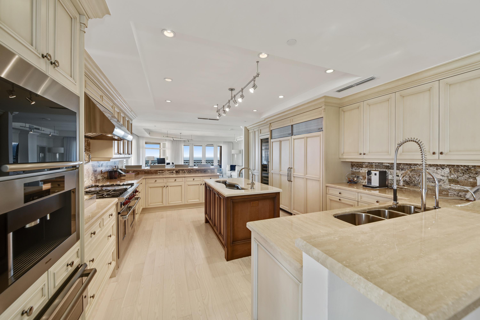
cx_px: 240
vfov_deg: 81.2
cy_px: 160
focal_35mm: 14
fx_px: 187
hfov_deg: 104.2
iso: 200
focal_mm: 14
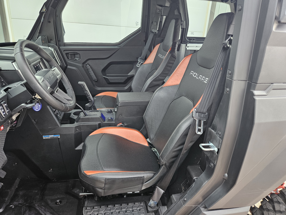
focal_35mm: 23
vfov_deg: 58.9
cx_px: 143
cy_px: 108
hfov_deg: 73.9
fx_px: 190
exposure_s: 1/170
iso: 400
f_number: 1.8
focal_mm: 5.4
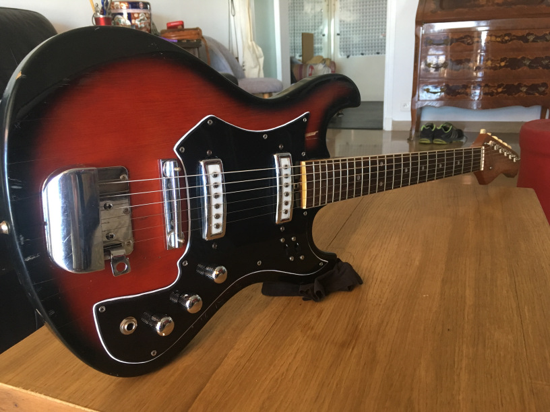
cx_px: 275
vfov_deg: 48.2
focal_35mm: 29
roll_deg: +2.1
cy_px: 206
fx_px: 461
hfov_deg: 61.7
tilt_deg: -17.5
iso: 200
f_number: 2.2
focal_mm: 4.15
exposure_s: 1/33
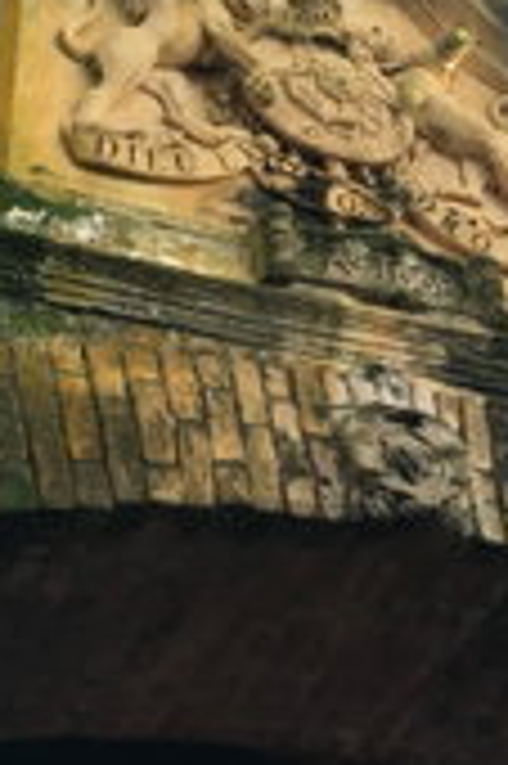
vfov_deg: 27.9
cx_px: 373
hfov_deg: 19.0
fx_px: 1506
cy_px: 162
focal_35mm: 71
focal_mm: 4.15
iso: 25
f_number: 2.2
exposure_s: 1/33
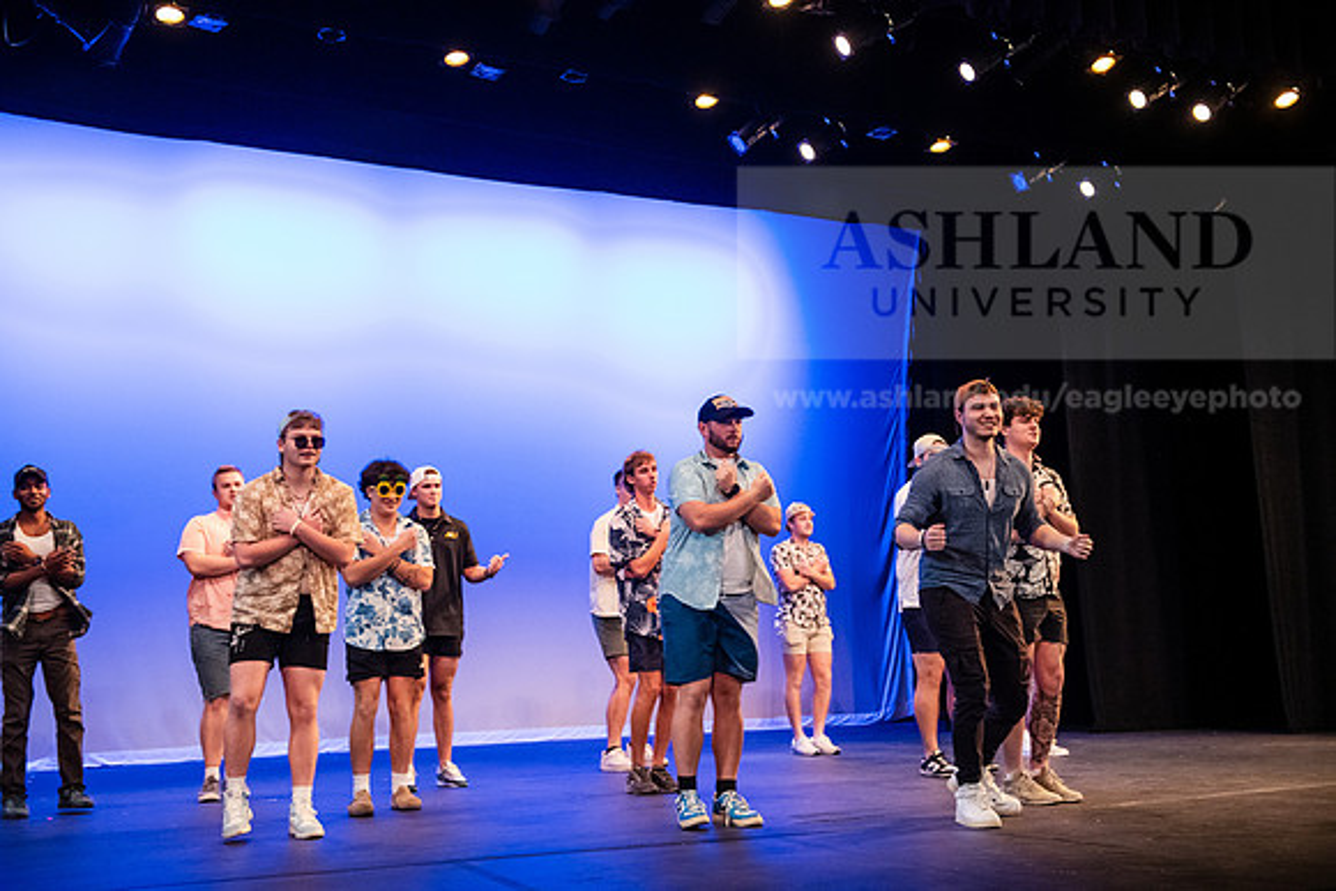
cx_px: 668
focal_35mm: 45
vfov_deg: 29.9
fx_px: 1670
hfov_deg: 43.6
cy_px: 446
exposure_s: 1/250
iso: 4000
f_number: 3.5
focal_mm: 45
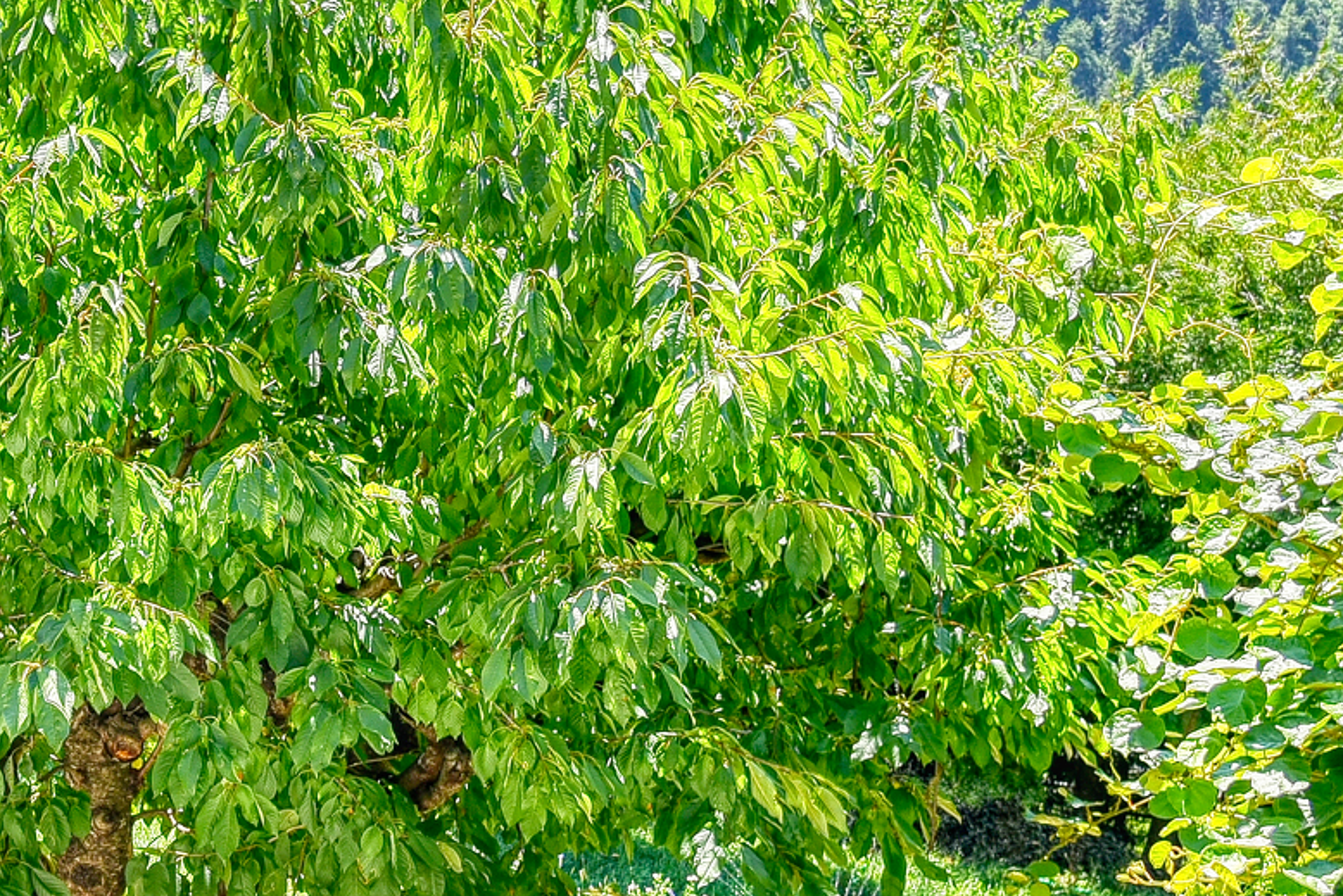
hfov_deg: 23.7
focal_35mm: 79
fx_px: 2947
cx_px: -221
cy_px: 362
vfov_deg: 17.3
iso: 250
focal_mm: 24
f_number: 16
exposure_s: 1/1000
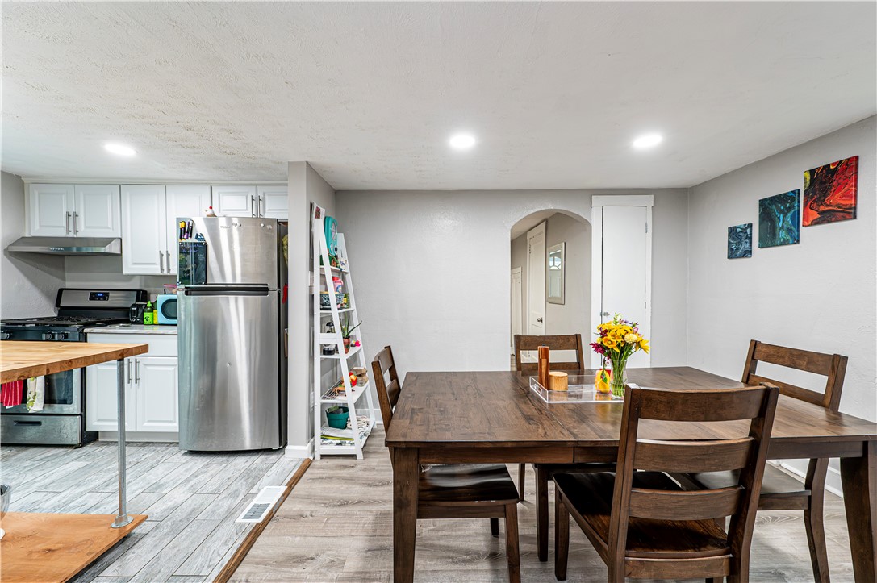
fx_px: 341
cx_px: 438
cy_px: 292
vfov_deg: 81.1
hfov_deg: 104.3
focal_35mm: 14
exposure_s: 1/30
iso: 1600
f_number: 8
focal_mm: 14
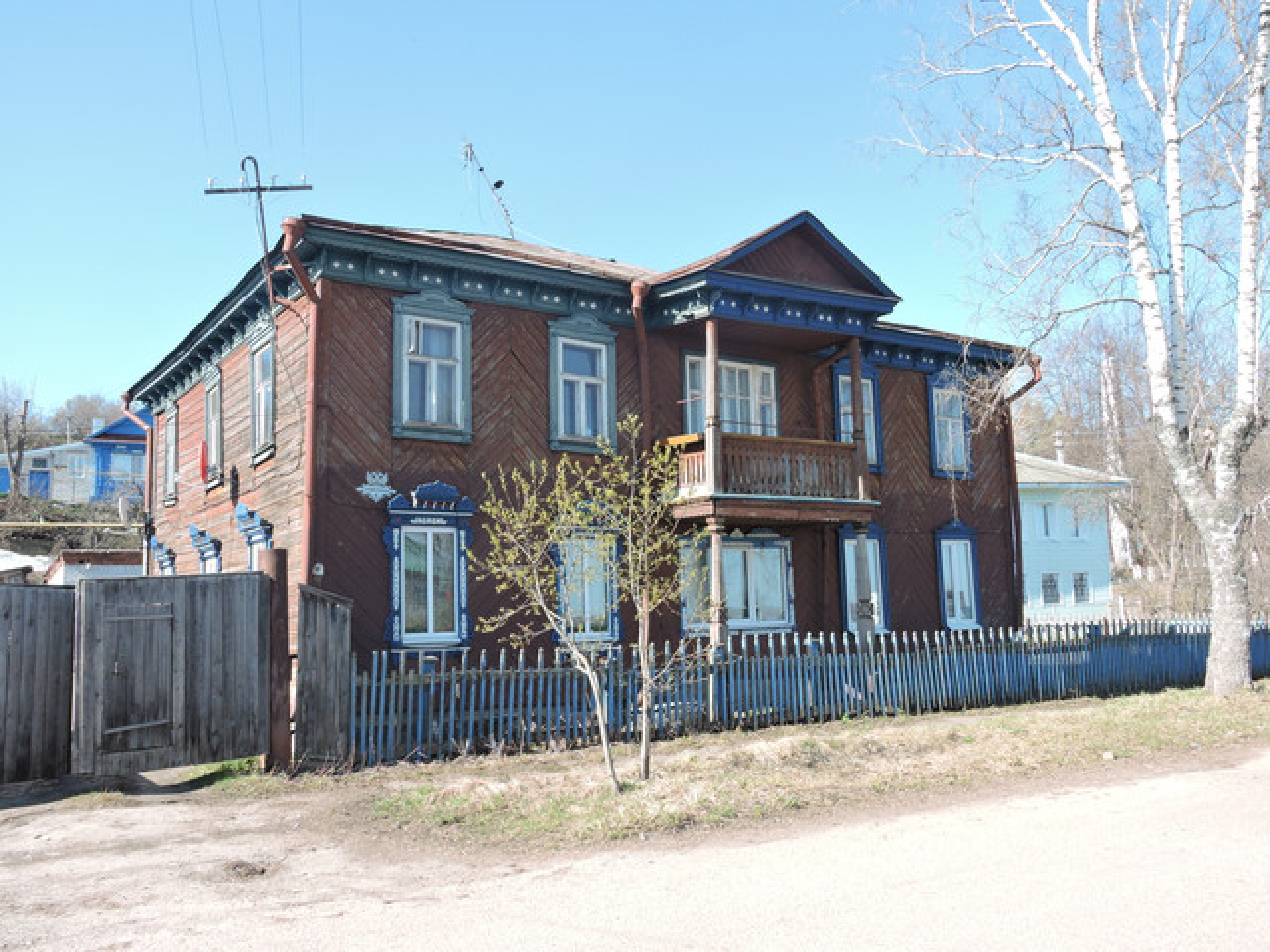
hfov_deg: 60.0
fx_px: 1101
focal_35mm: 30
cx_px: 635
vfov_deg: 46.8
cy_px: 476
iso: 100
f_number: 3.5
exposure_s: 1/320
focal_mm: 5.4
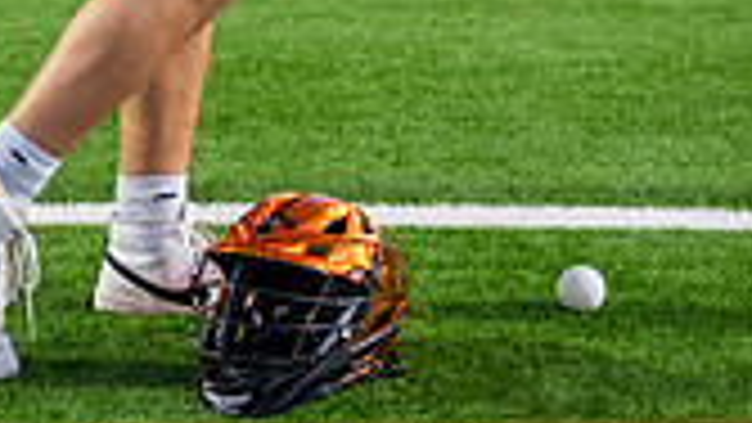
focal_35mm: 141
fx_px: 2812
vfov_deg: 8.1
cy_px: -518
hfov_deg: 15.2
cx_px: 178
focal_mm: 50
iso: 800
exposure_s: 1/400
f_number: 1.8
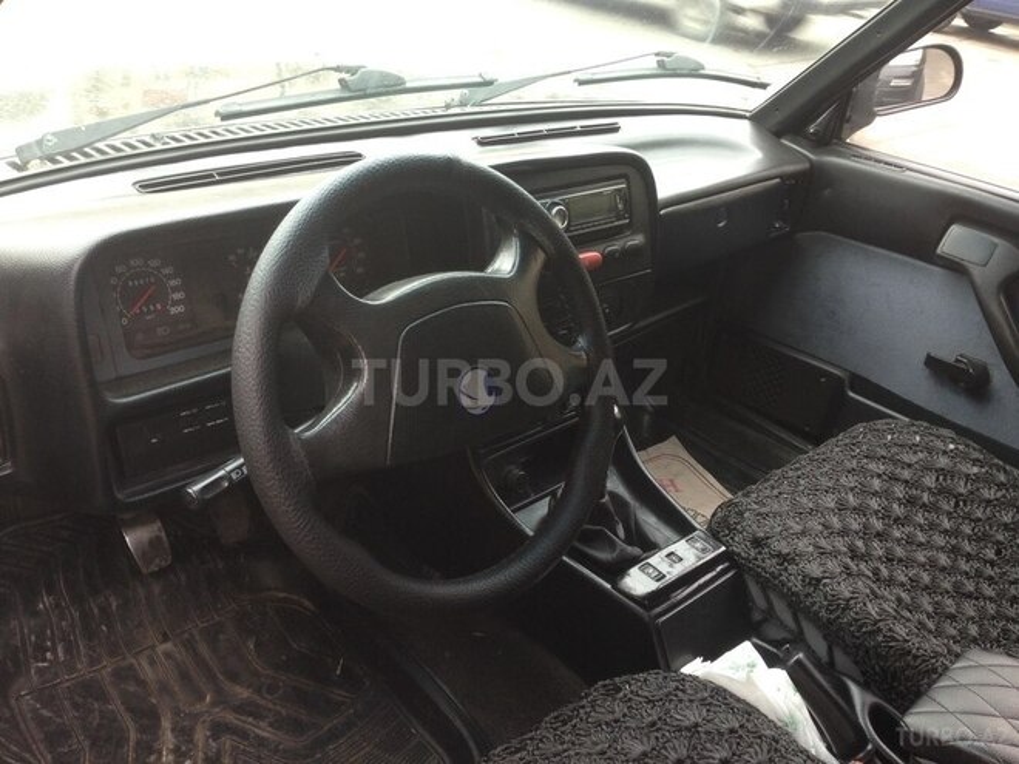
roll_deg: -5.9
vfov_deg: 42.9
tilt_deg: -27.8
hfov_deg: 55.4
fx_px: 971
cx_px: 510
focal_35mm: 33
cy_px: 382
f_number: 2.4
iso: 50
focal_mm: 4.12
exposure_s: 1/30
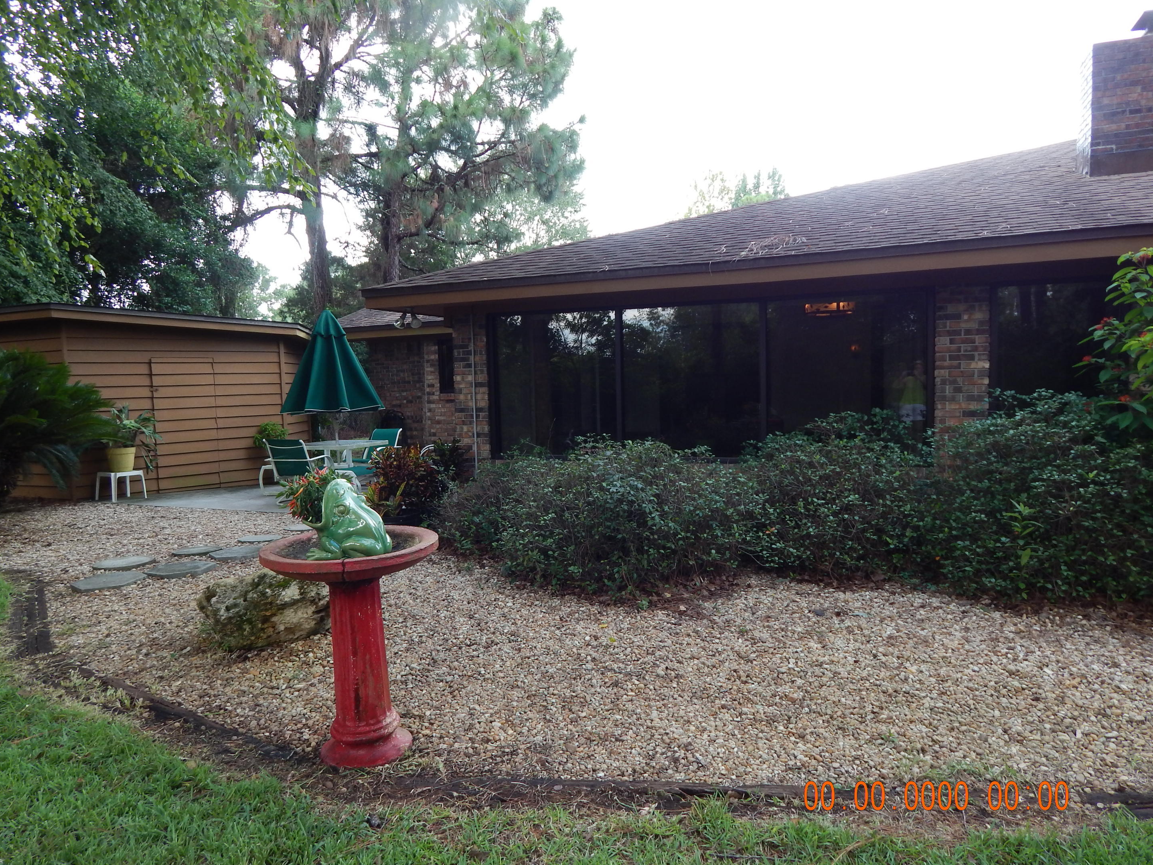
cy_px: 439
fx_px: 799
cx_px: 572
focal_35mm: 24
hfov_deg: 71.6
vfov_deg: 56.8
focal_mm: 4
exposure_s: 1/125
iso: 125
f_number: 3
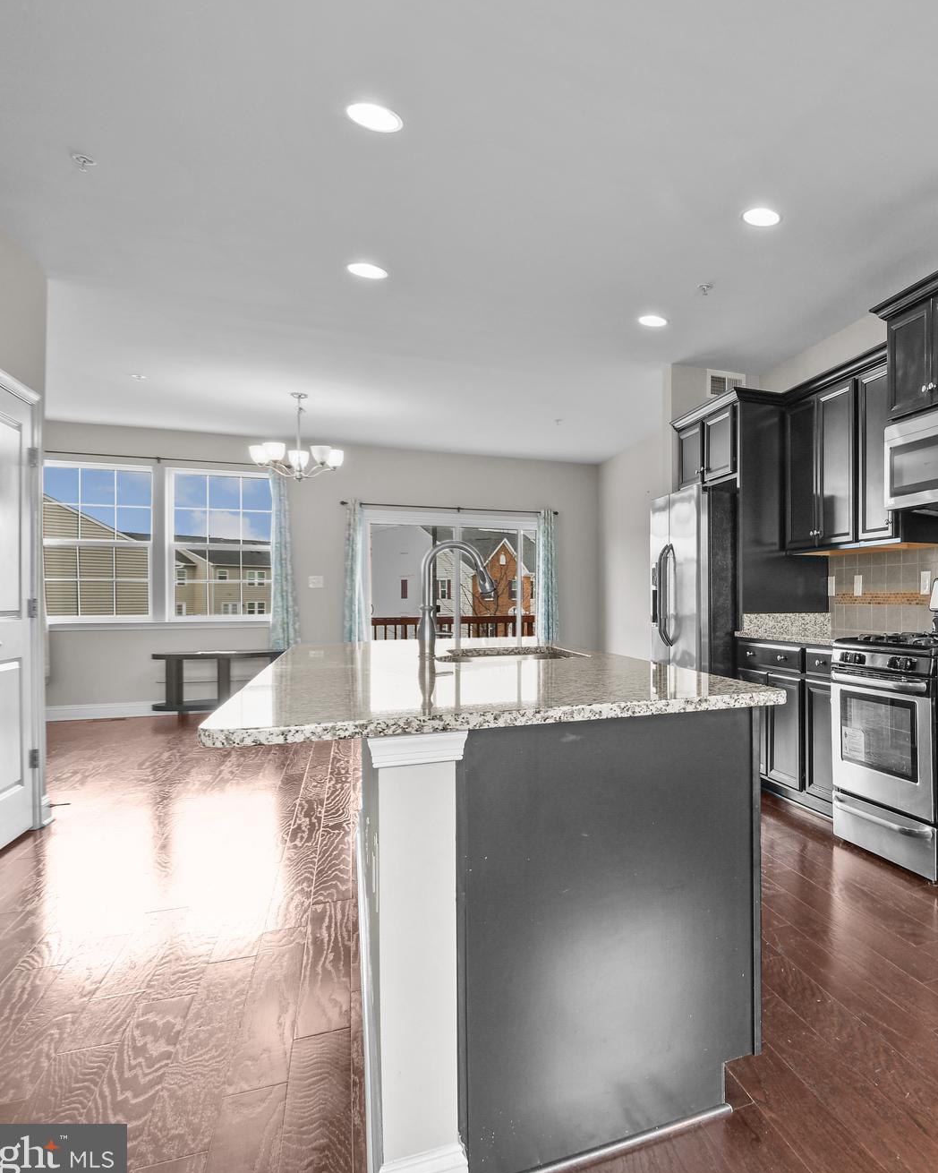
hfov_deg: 54.9
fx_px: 763
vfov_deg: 75.0
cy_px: 578
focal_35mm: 22
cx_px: 845
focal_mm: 10
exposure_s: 1/3
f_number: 6.3
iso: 100
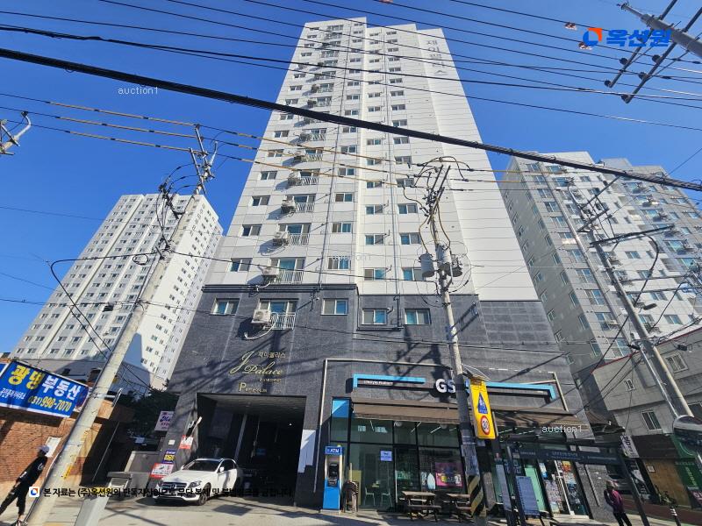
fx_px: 264
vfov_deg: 89.9
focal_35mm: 13
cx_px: 351
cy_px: 263
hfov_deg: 106.2
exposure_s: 1/3042
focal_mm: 2.2
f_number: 2.2
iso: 50
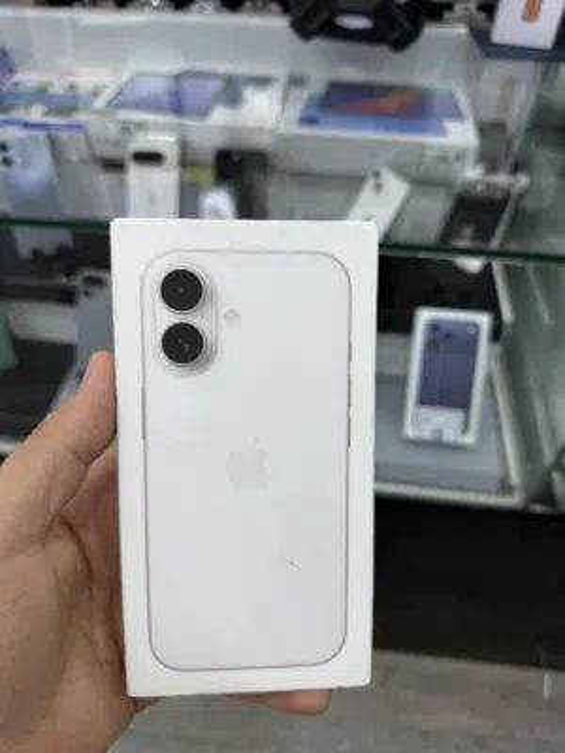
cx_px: 282
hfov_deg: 56.8
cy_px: 376
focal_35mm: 24
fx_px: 522
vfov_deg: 71.6
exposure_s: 1/567
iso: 80
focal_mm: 6.76
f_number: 1.78
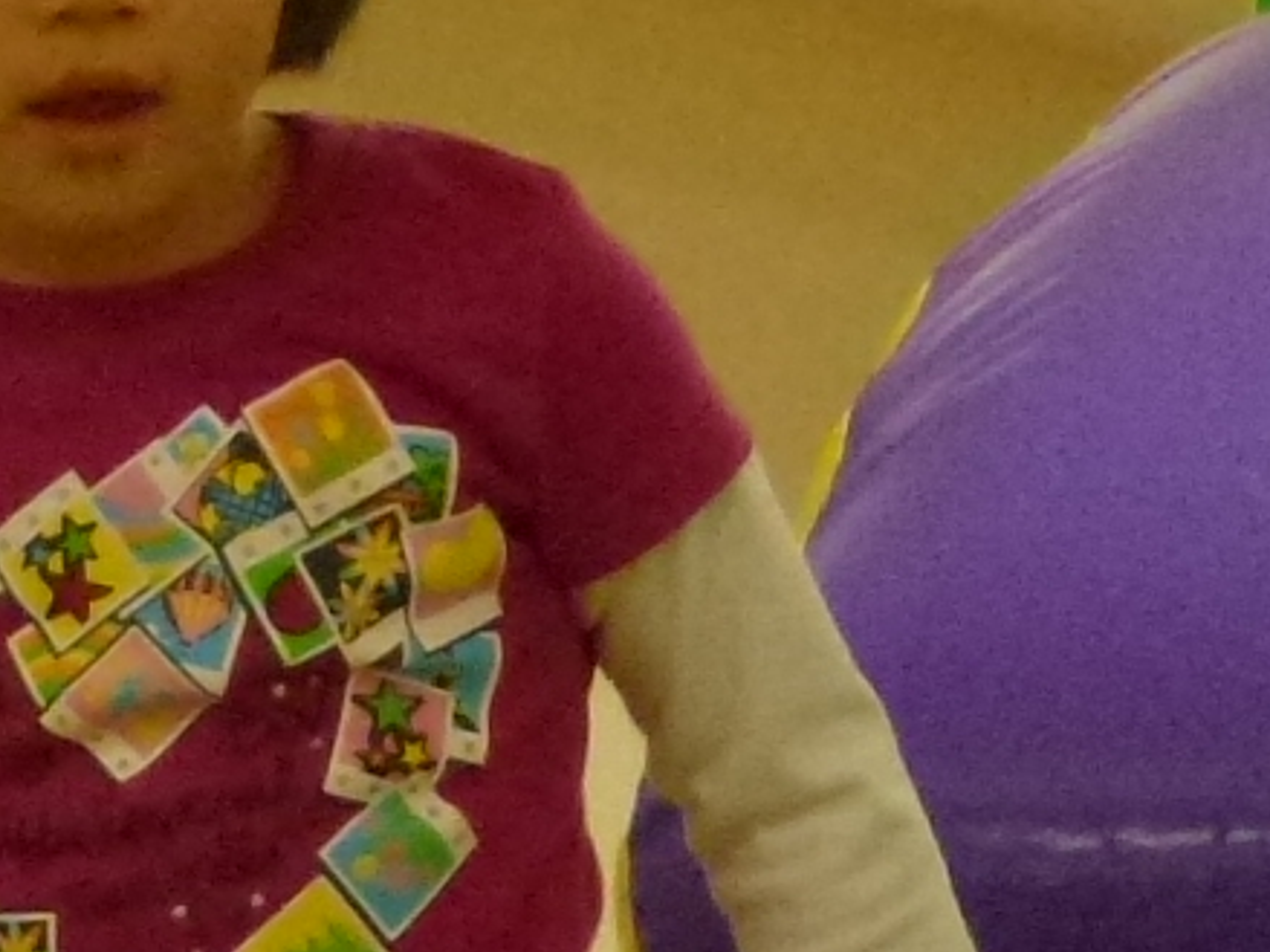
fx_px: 17532
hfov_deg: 4.1
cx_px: -804
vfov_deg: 3.1
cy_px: 642
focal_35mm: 478
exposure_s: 1/60
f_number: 4.8
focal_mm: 14.8
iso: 500
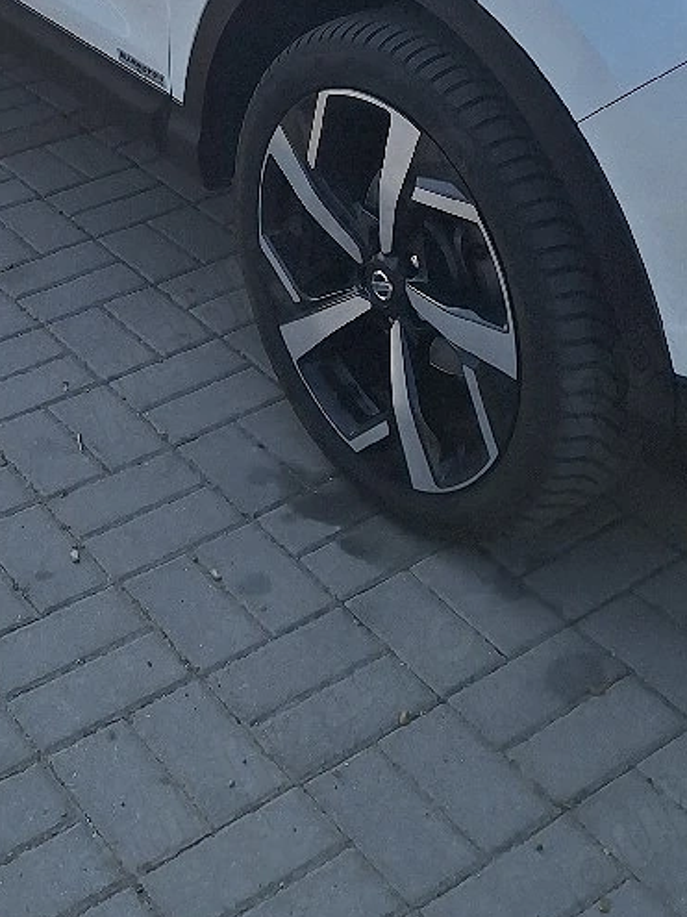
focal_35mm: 62
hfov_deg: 23.6
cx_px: 400
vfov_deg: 27.9
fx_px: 1641
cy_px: -136
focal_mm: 5.54
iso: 40
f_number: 1.8
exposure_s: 1/2500
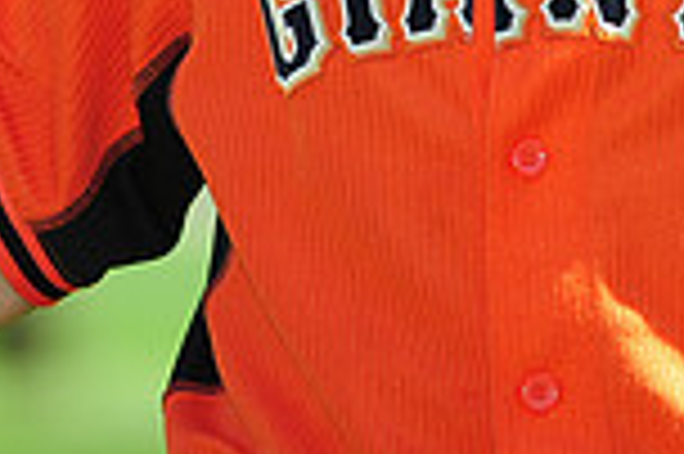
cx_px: 513
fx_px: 14500
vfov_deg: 1.8
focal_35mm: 764
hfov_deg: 2.7
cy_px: -400
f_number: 4.5
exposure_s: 1/640
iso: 200
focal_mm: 200
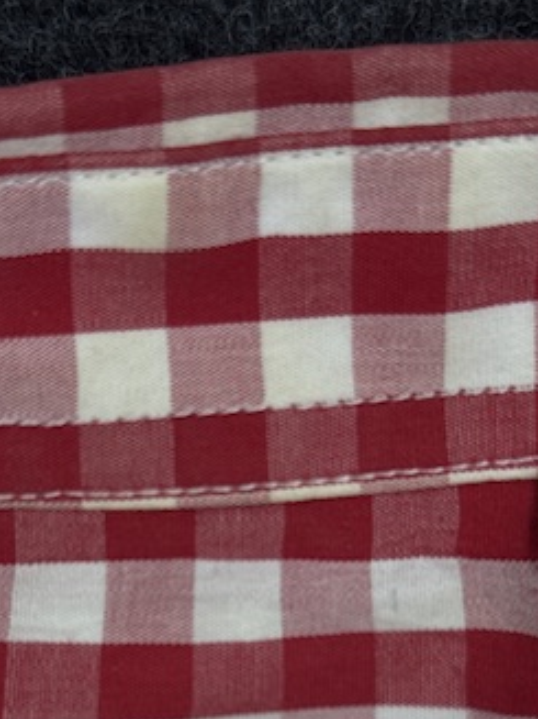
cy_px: 695
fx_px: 1949
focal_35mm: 94
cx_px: 268
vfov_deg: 20.3
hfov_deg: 15.7
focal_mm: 6.76
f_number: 1.78
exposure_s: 1/100
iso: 50
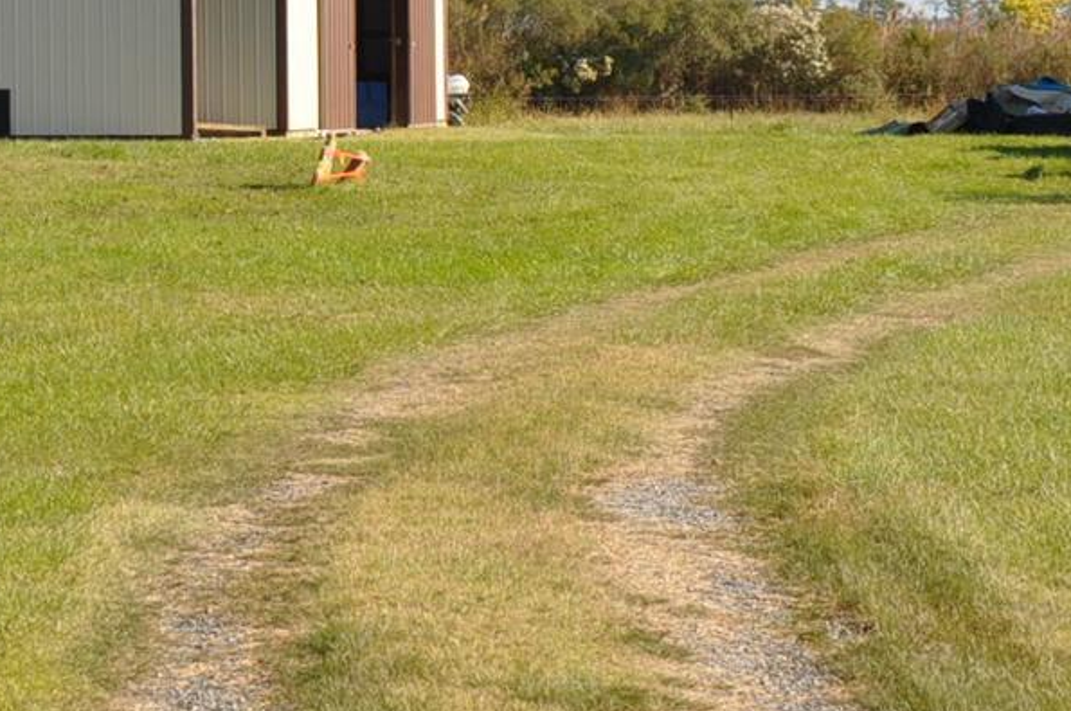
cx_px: -340
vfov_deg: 7.5
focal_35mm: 181
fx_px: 5369
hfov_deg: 11.1
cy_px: -131
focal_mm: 35
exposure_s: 1/320
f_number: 9
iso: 200
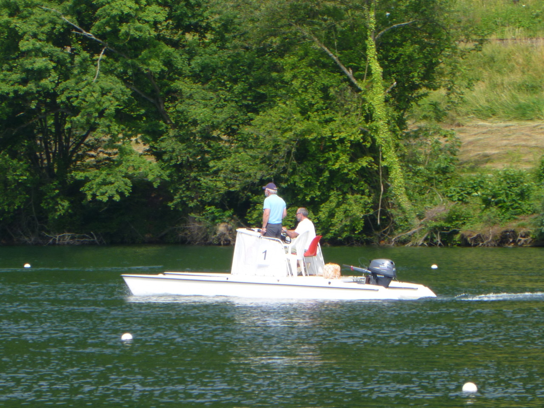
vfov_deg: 4.5
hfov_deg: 6.0
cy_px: 204
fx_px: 5217
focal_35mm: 332
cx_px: 272
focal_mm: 40
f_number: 5.9
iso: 80
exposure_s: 1/160
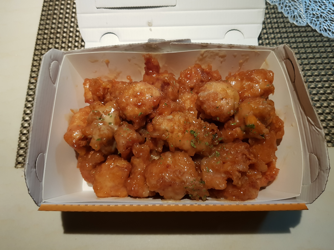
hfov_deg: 67.3
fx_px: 251
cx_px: 167
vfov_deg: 53.1
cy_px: 125
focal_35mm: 26
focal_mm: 4.3
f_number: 1.7
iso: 200
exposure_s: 1/60
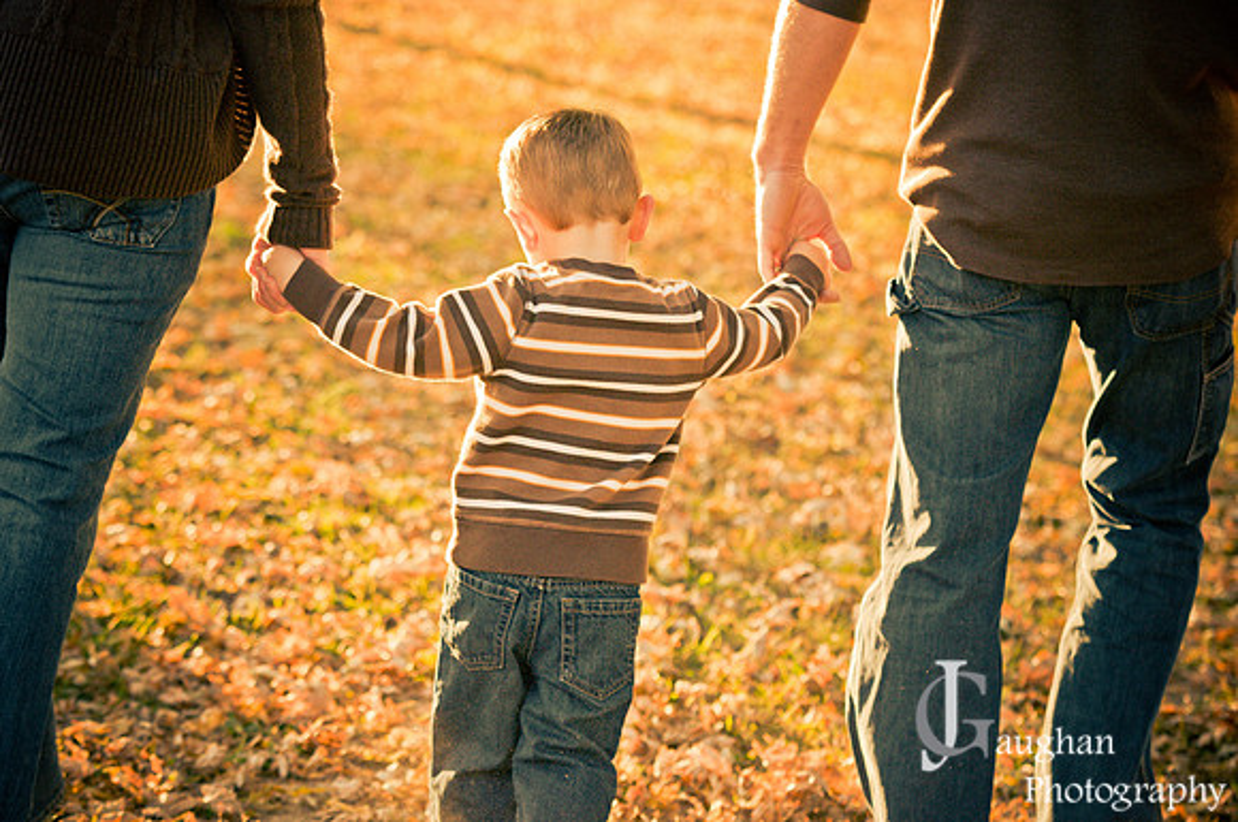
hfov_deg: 16.7
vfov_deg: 11.1
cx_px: 619
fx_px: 4224
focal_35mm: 123
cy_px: 411
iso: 500
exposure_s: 1/400
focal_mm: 82
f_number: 3.5
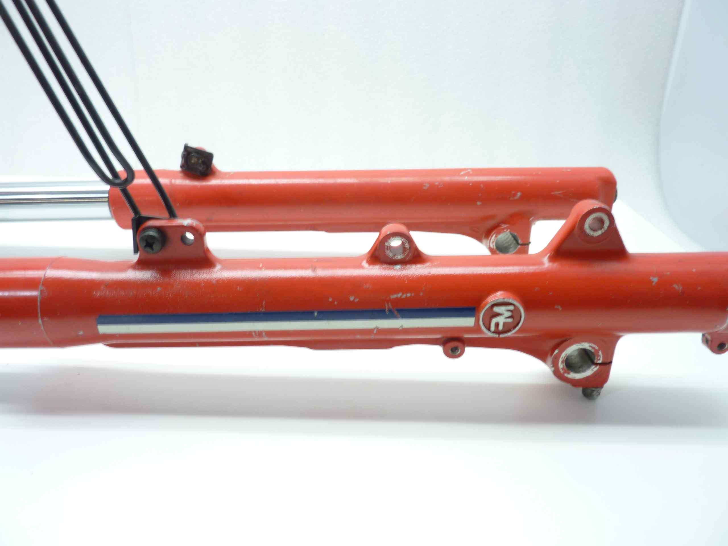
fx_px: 526
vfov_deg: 54.9
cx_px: 364
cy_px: 273
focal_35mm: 25
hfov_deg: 69.4
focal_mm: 4.1
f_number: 3.3
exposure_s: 1/8
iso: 80
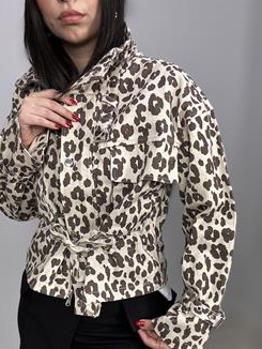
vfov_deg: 48.7
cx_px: 117
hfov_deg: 37.7
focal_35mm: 38
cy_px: 207
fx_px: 383
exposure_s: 1/50
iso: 80
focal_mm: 2.69
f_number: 1.9
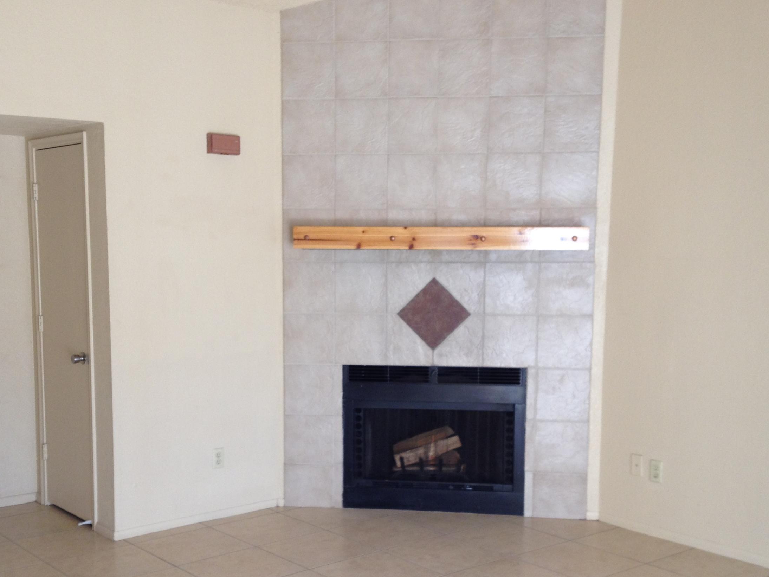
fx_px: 1066
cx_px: 353
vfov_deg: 30.1
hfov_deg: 39.6
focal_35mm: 48
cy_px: 372
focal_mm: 4.28
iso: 50
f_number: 2.4
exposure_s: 1/24
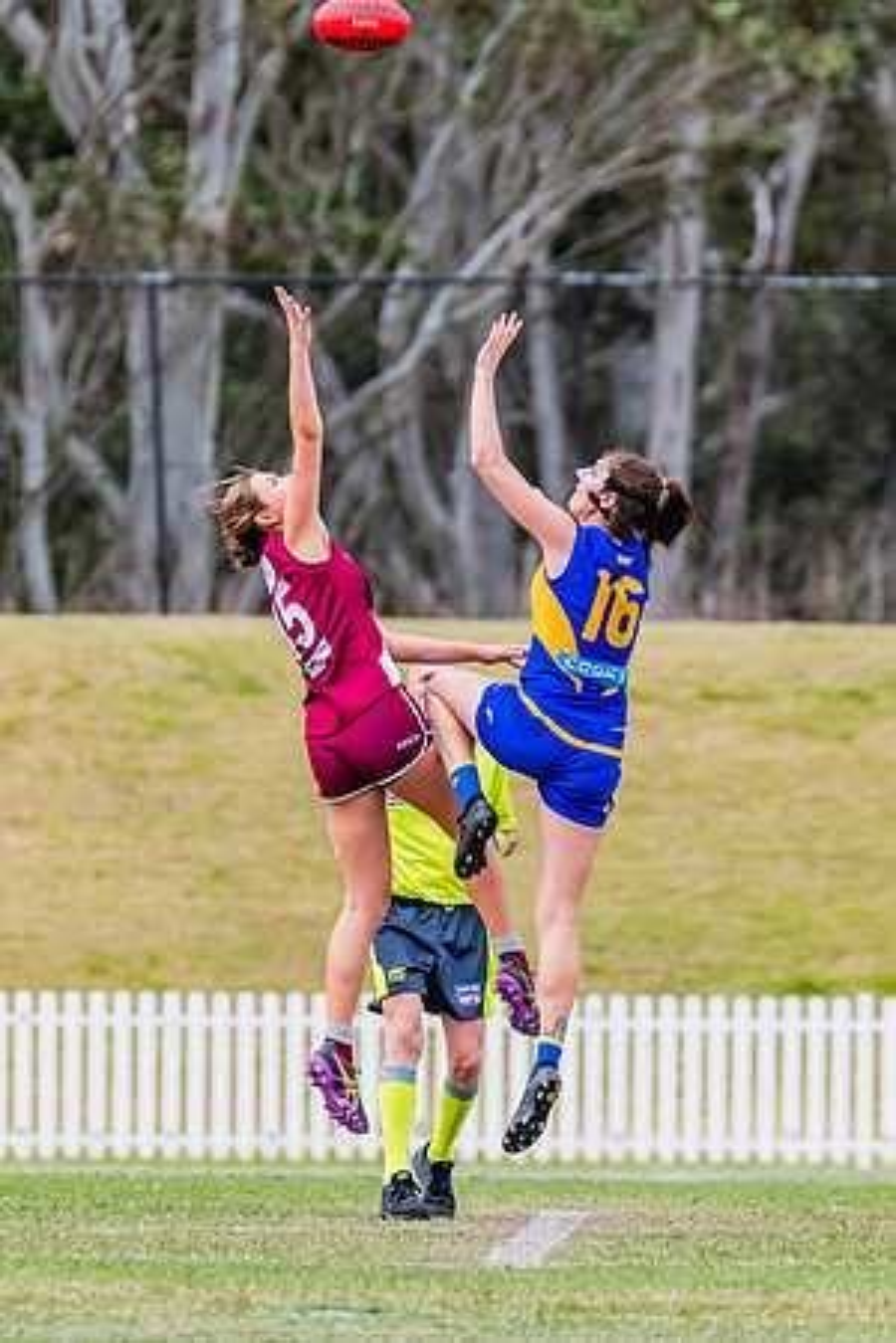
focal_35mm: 736
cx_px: 404
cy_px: 784
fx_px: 27473
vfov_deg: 2.8
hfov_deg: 1.9
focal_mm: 420
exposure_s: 1/1600
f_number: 6.3
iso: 800
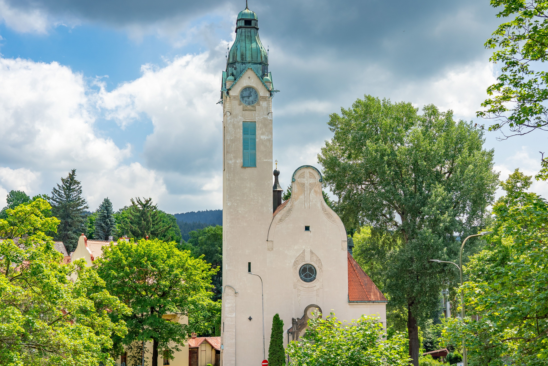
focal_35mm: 49
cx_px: 260
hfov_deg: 40.3
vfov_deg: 27.5
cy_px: 199
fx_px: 746
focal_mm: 31
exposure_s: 1/640
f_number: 5
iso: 100
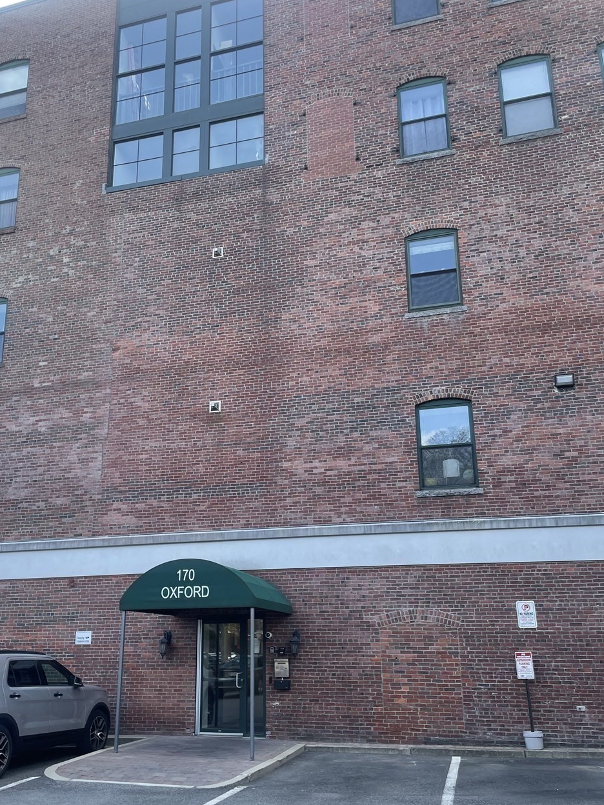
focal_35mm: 32
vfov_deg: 56.8
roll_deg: +0.4
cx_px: 254
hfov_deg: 44.0
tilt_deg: +18.3
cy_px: 433
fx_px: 744
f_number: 1.6
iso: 32
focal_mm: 4.2
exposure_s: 1/336
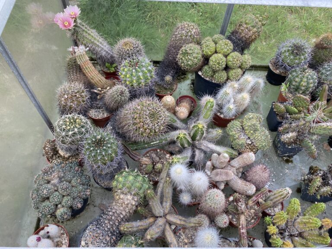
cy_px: 124
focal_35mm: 26
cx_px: 166
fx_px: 249
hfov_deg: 67.3
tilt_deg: -59.4
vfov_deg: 53.1
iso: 32
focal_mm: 4.25
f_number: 1.8
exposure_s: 1/249
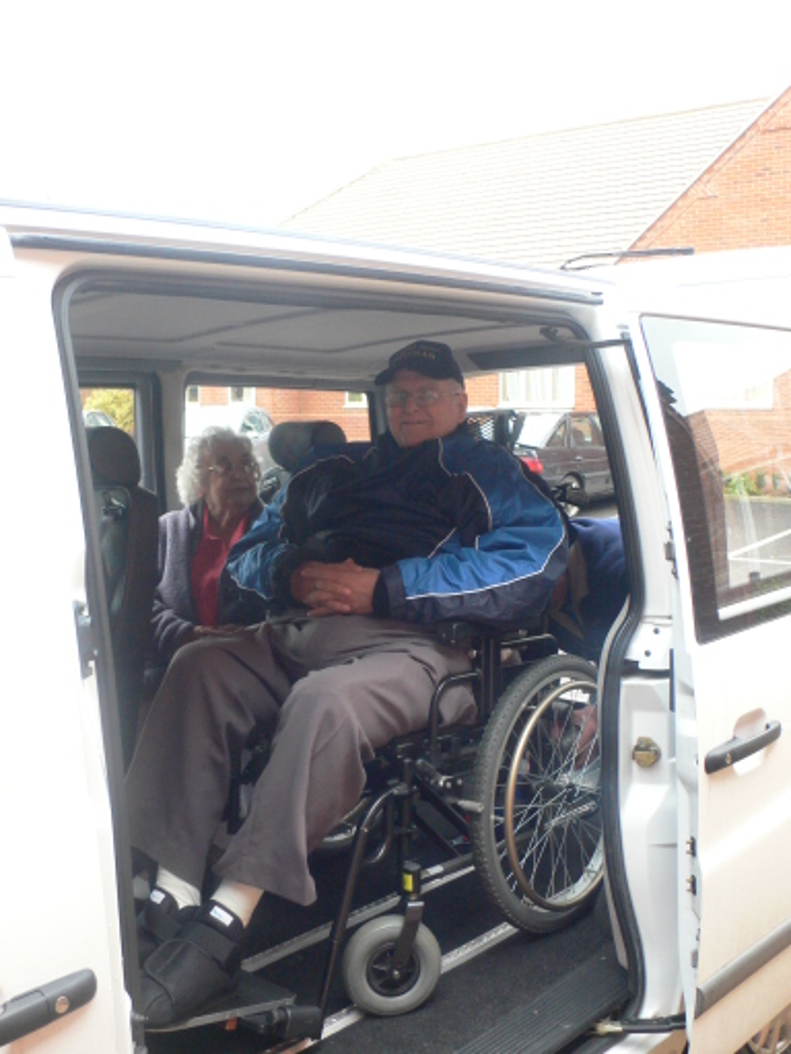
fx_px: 1036
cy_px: 527
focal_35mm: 34
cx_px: 396
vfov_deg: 54.0
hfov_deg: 41.8
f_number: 2.8
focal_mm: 6.3
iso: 200
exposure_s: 1/30
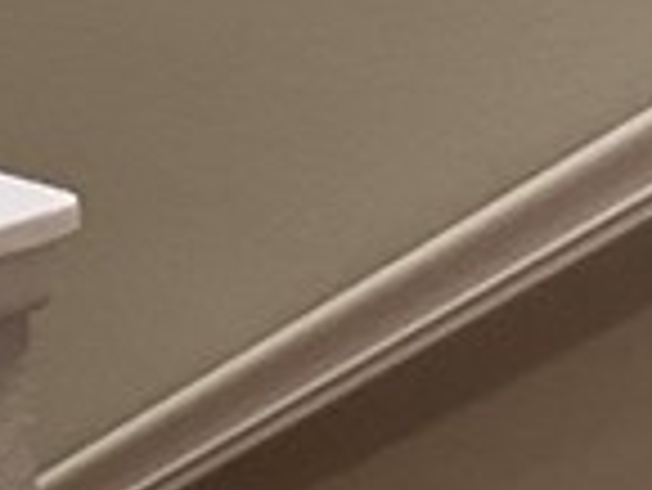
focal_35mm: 205
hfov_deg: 8.8
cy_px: -445
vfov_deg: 7.0
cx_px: -886
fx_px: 3864
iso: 50
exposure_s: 1/60
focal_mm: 3
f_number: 1.8
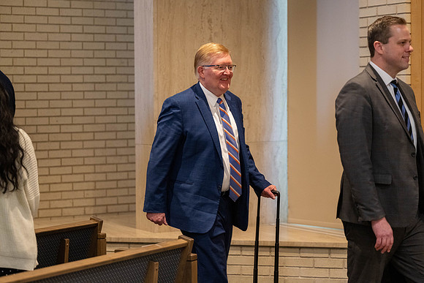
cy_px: 142
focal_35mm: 91
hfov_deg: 22.4
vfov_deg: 15.0
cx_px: 212
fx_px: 1072
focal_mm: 91
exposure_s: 1/250
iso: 3200
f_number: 2.8
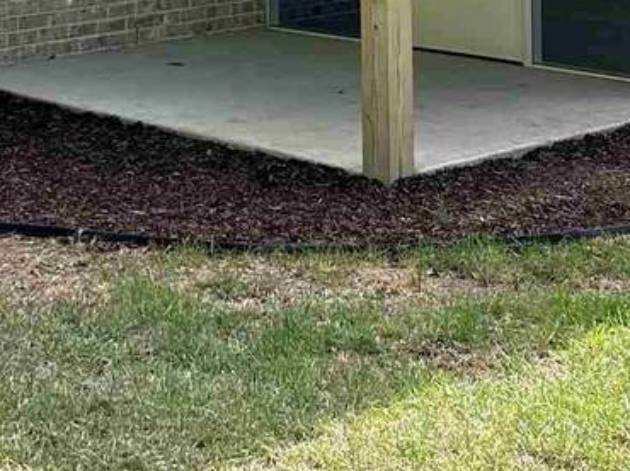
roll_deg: +1.1
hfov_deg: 21.7
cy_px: -218
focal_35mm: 90
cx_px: 247
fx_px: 1637
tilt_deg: +1.2
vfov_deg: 15.3
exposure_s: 1/2353
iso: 50
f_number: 1.5
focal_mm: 5.7
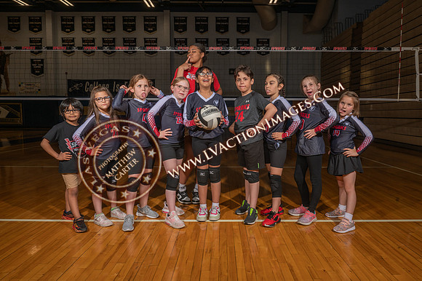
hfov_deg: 68.8
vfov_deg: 49.1
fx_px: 308
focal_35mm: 26
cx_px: 224
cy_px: 142
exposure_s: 1/200
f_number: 8
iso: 100
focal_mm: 24
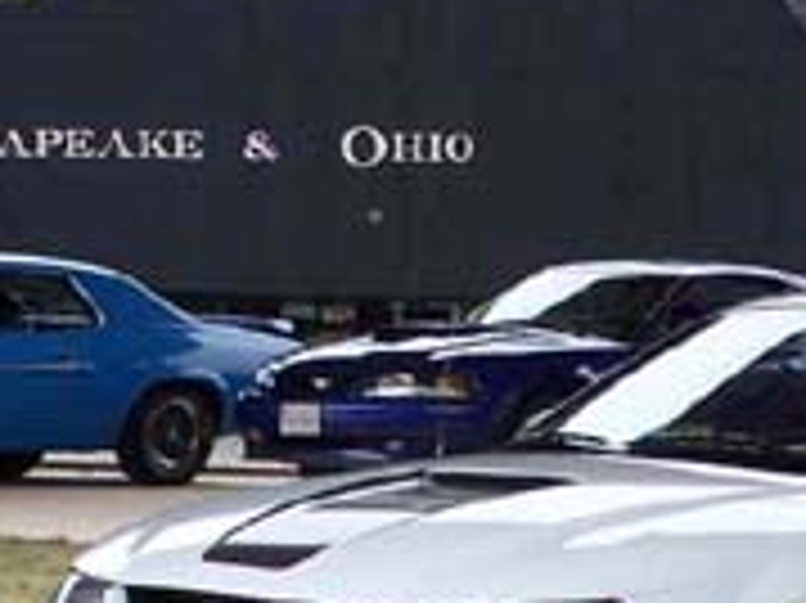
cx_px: 865
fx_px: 4793
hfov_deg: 9.5
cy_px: 727
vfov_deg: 7.1
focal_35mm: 206
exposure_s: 1/320
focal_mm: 11.1
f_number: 3.2
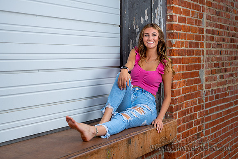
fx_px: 463
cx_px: 119
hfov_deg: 28.8
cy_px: 80
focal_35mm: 70
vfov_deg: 19.5
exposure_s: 1/160
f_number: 6.3
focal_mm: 70
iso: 100
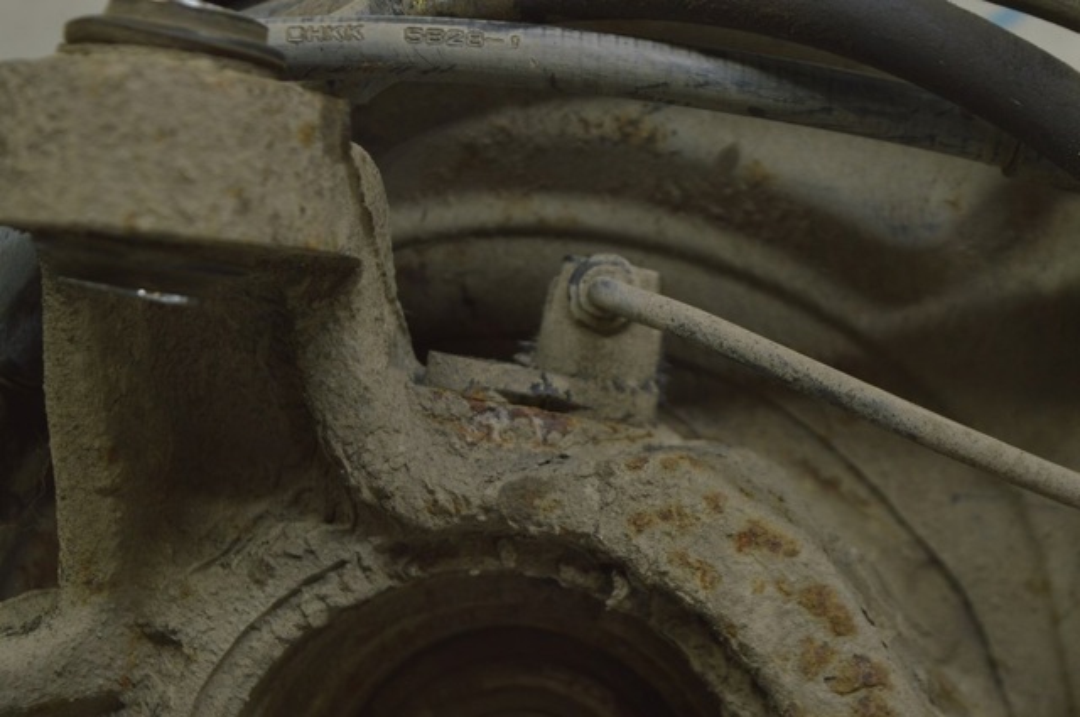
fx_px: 2472
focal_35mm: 82
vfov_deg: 16.5
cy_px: 358
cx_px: 540
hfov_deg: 24.6
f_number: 5.6
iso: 400
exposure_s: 1/25
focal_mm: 55
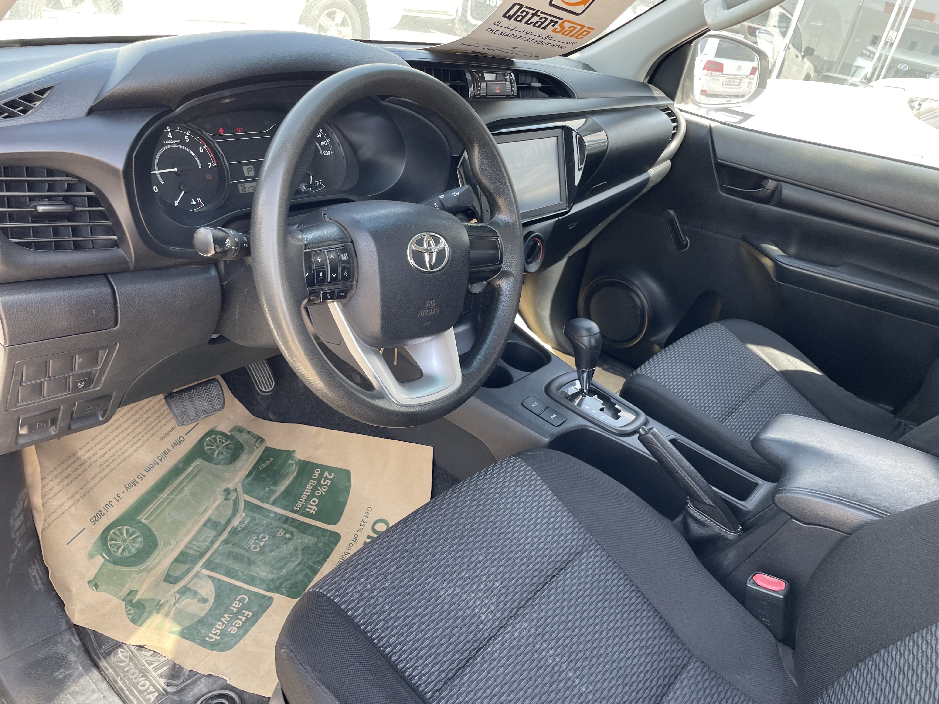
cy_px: 352
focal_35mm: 26
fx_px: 705
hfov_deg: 67.3
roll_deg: -12.6
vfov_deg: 53.1
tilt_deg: -26.9
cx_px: 470
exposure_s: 1/121
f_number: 1.6
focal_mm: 4.2
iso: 40
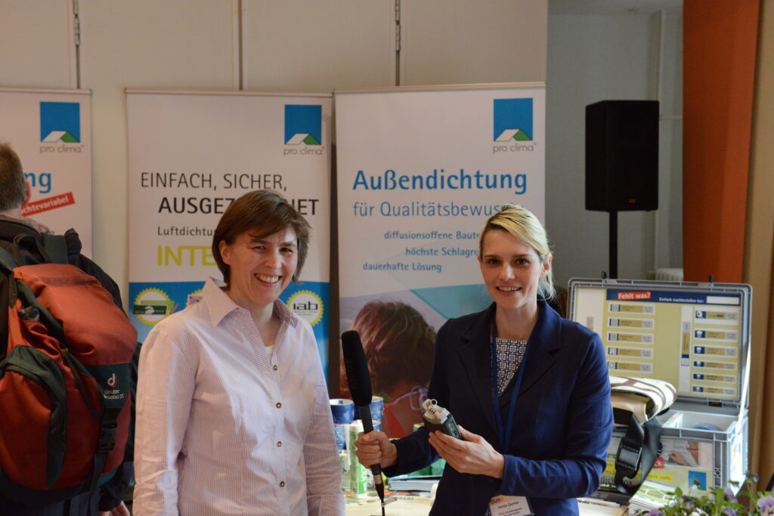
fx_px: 1075
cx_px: 387
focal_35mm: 50
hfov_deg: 39.6
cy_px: 258
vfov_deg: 27.0
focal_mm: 50
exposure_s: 1/160
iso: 5000
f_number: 6.3
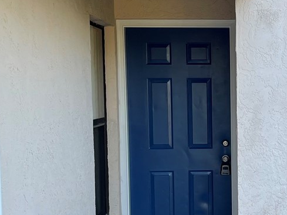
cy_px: 148
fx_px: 705
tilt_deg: -4.2
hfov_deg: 22.2
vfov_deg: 17.3
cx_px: 282
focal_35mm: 85
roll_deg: +0.4
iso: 32
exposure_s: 1/153
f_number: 1.6
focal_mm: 5.1
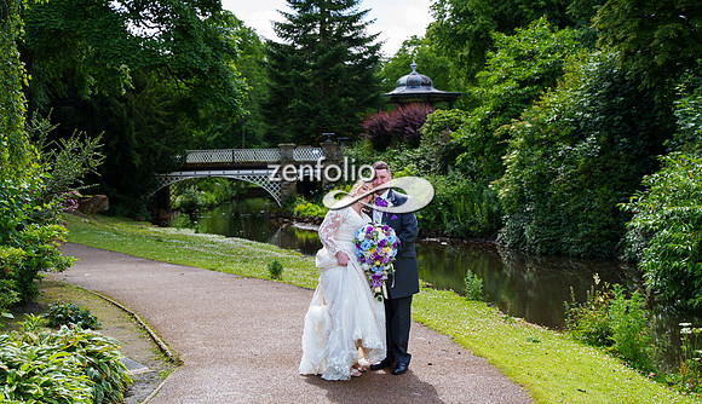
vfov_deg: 24.4
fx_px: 936
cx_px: 351
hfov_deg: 41.1
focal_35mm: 50
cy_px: 201
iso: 200
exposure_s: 1/640
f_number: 3.5
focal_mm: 48
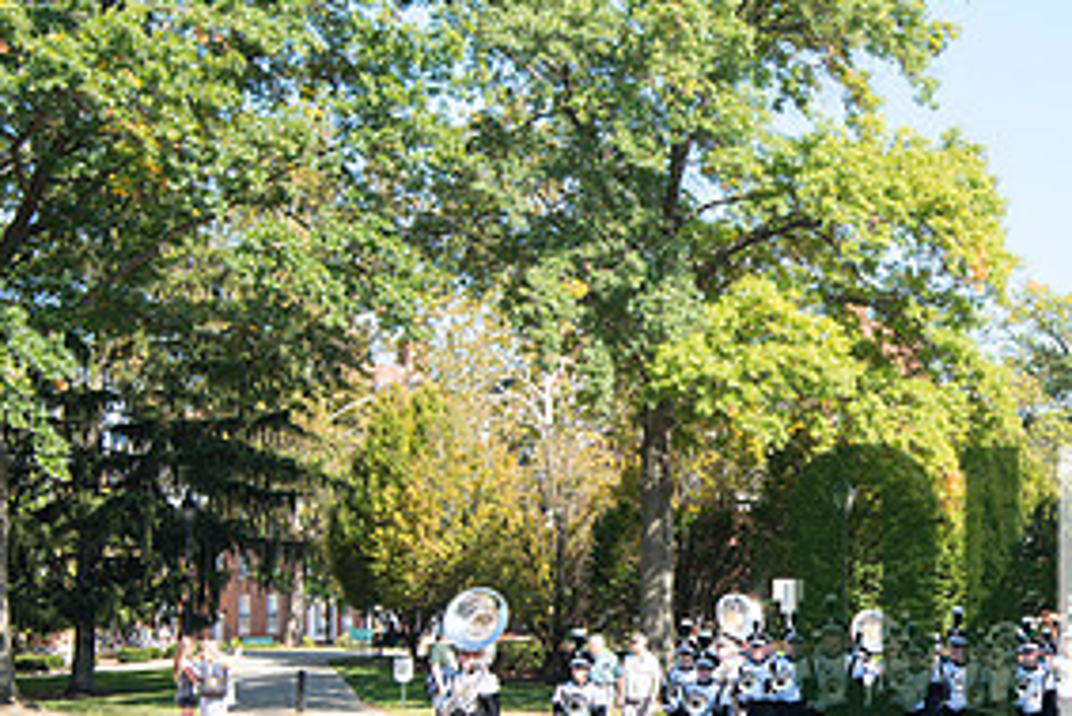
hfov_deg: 24.7
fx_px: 2324
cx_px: 1080
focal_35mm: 78
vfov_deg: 17.3
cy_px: 623
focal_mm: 38
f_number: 5.6
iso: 200
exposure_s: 1/400
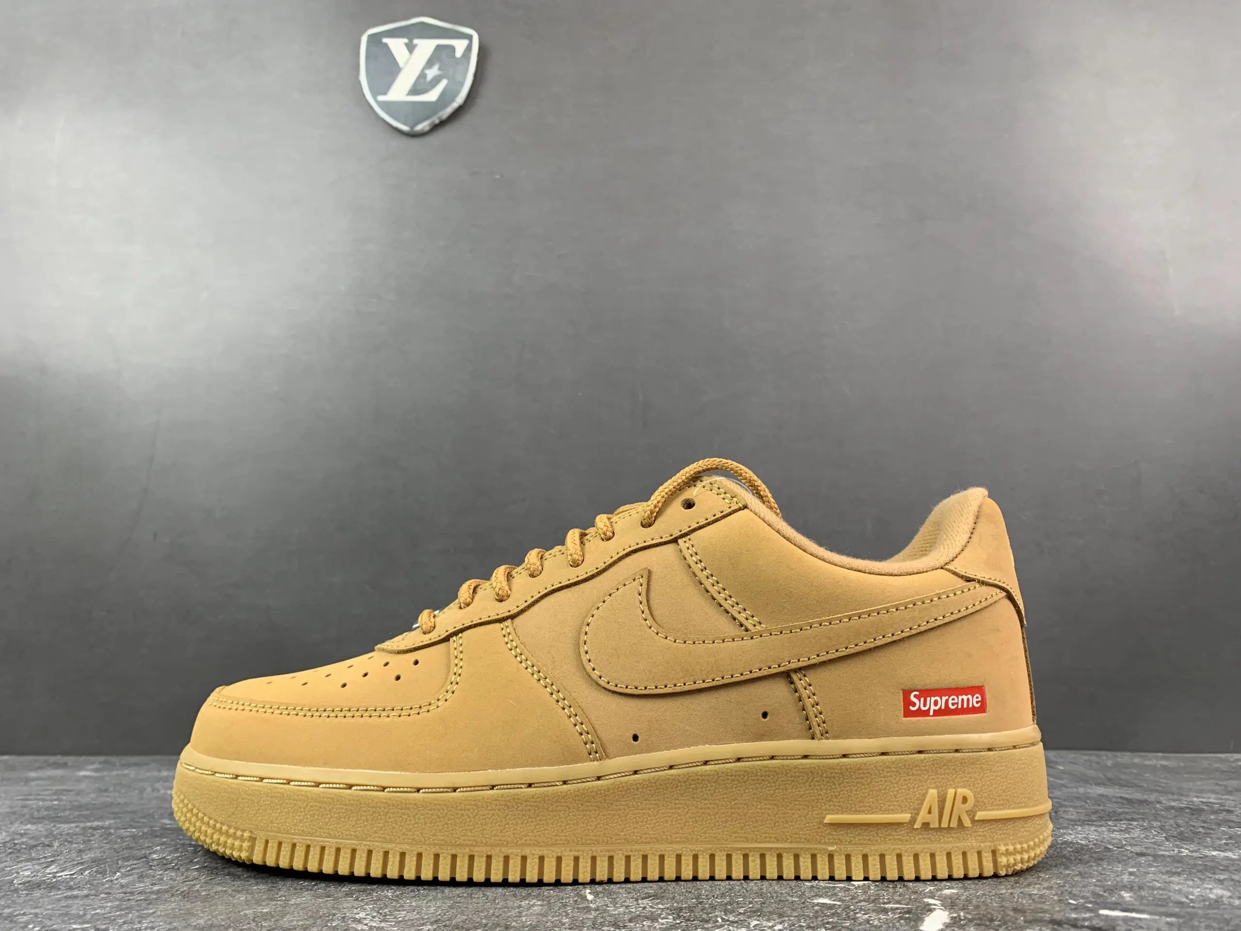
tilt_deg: +11.4
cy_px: 466
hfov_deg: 67.3
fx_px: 932
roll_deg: +0.9
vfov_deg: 53.1
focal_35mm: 26
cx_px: 620
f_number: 1.8
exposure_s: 1/65
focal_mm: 4.25
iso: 100
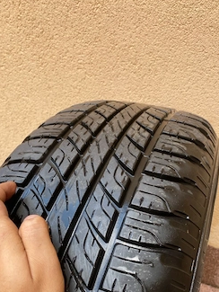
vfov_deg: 56.3
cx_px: 119
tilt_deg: -37.6
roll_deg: -2.6
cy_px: 177
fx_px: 270
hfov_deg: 44.1
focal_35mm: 32
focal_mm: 4.25
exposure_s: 1/141
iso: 32
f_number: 1.8
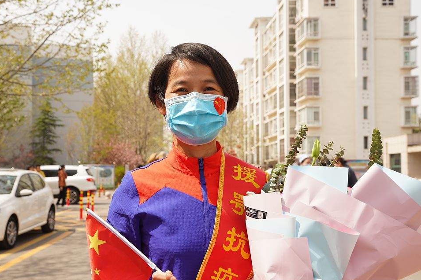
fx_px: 514
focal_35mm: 44
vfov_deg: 30.4
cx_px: 168
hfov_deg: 44.3
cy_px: 162
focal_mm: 35
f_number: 5.6
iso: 100
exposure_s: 1/250
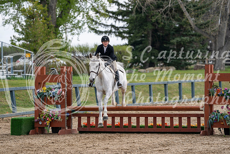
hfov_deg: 8.6
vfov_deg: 5.8
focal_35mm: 238
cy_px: 77
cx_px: 115
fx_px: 1521
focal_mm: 238
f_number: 5.6
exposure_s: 1/250
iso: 100
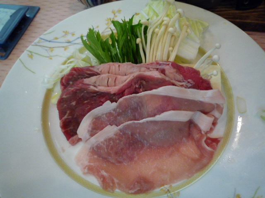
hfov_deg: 69.4
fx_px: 191
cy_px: 99
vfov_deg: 54.9
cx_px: 132
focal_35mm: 25
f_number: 2.8
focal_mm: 4.4
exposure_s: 1/30
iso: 400
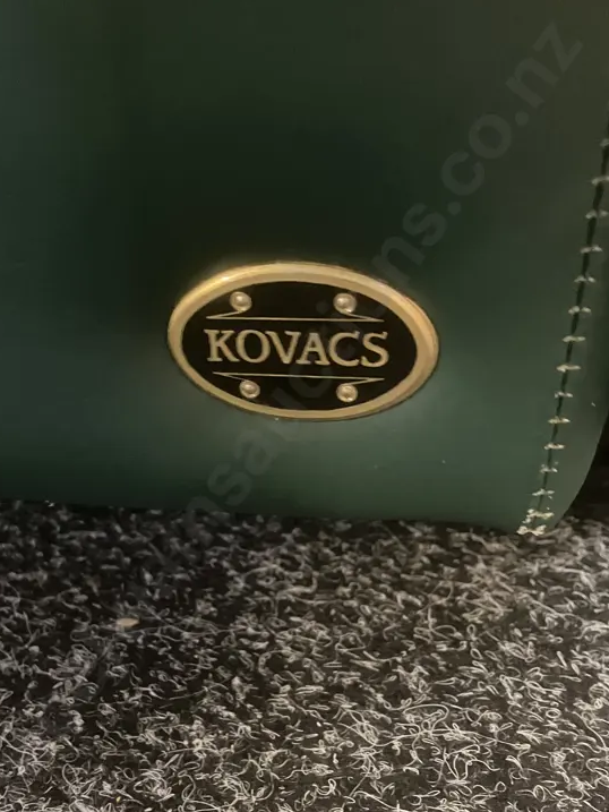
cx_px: 220
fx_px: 938
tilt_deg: -31.8
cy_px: 496
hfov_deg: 35.7
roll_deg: +5.7
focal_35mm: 40
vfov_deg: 46.5
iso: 800
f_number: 1.8
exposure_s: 1/17
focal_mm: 3.99
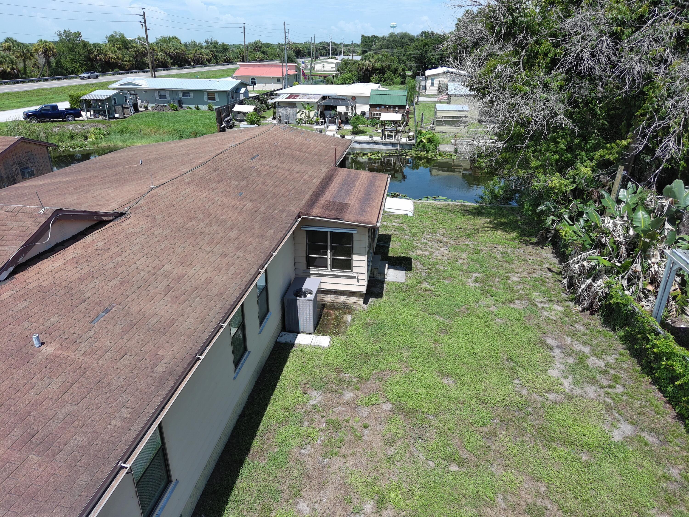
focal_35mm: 23
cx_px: 344
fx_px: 458
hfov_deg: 73.9
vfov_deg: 58.9
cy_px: 258
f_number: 1.9
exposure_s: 1/2469
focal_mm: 6.67
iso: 106
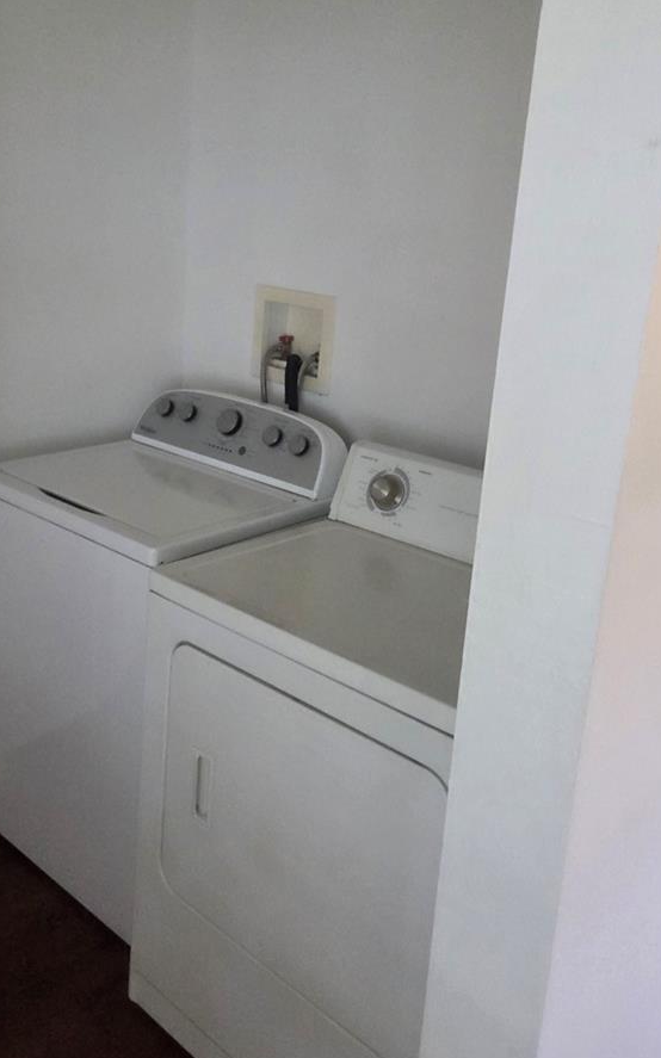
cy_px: 427
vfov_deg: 57.7
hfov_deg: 38.0
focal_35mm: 33
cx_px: 240
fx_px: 952
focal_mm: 5.4
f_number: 1.8
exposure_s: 1/120
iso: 1250
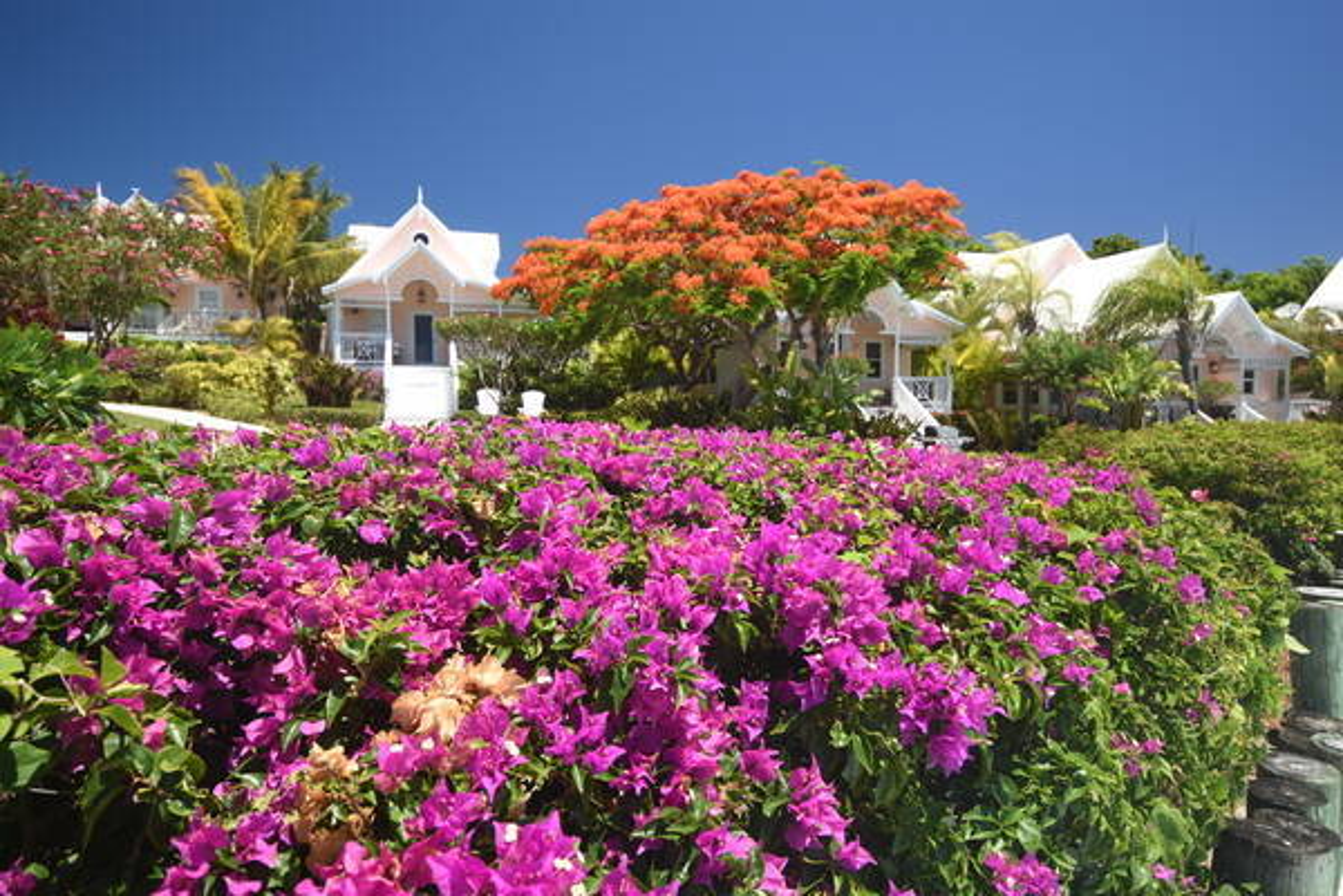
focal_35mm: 22
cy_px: 448
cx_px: 672
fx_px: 839
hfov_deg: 77.3
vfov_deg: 56.1
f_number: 5
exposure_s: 1/250
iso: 200
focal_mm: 15
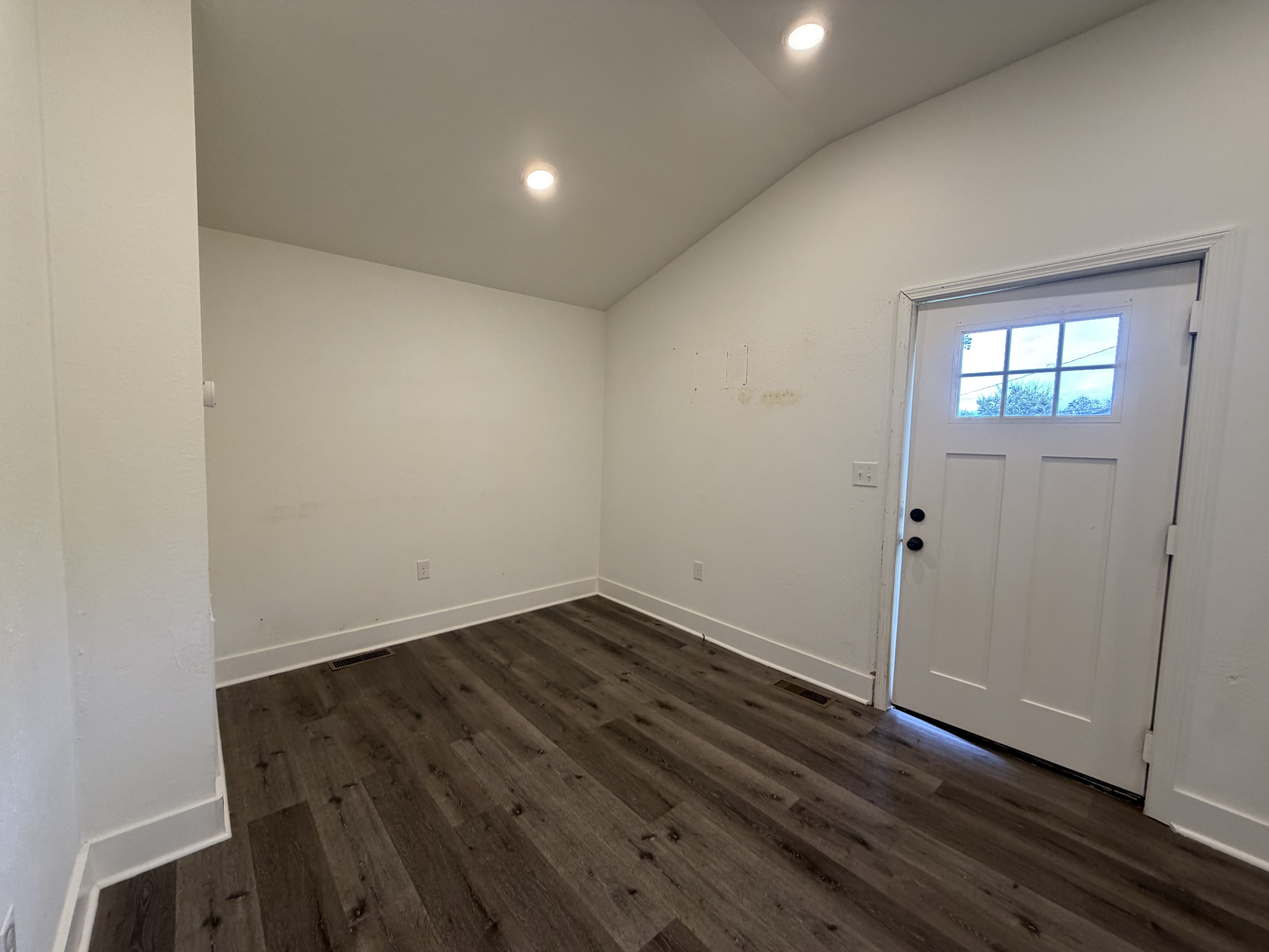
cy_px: 476
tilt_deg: -3.1
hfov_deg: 102.1
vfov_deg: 85.7
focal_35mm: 14
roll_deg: -1.7
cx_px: 634
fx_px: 513
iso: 200
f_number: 2.2
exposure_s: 1/120
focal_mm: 2.22
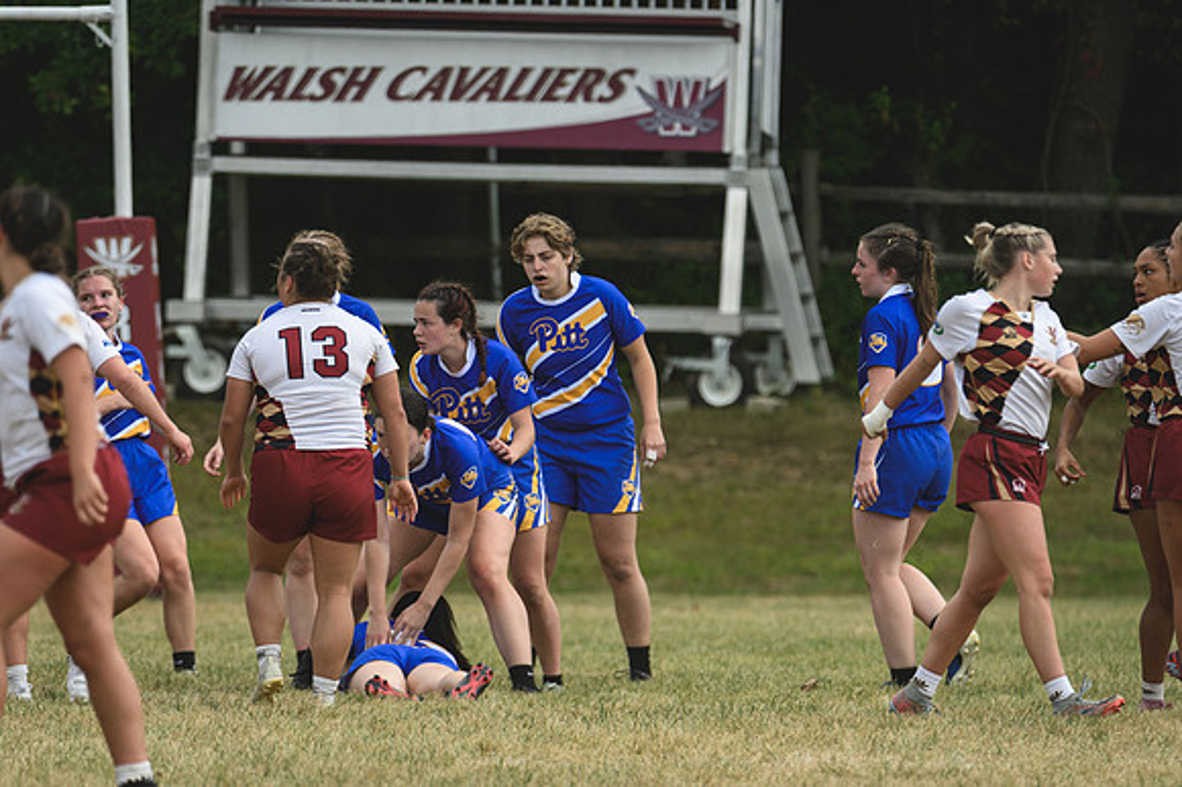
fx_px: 22149
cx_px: 591
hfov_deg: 3.1
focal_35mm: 675
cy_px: 394
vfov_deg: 2.0
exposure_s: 1/1000
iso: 250
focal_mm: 450
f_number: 6
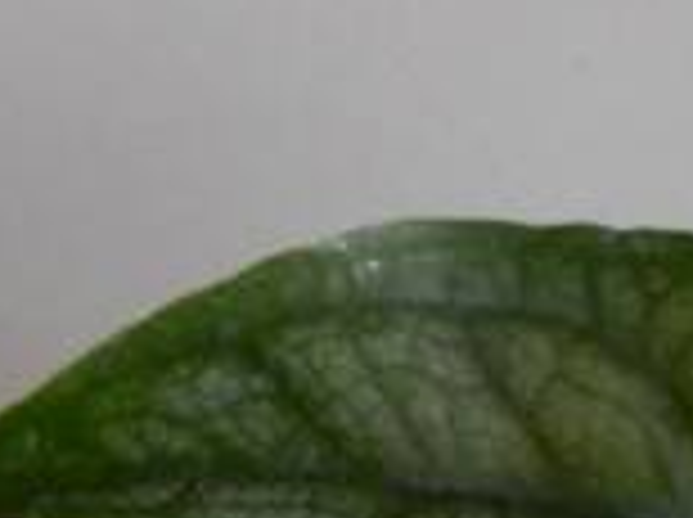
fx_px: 3918
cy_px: 146
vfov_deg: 7.6
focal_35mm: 196
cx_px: 1094
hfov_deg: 9.8
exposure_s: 1/30
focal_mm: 7.7
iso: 400
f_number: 3.6
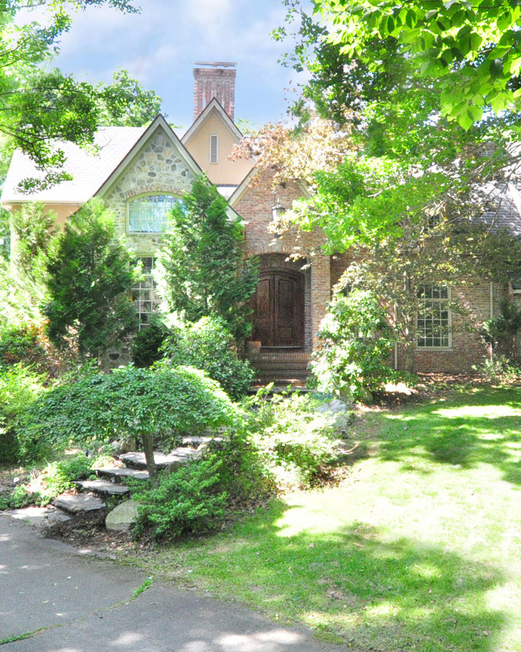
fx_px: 675
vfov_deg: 51.4
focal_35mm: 35
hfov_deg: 42.2
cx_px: 261
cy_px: 288
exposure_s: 1/200
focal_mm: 14
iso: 2500
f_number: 8
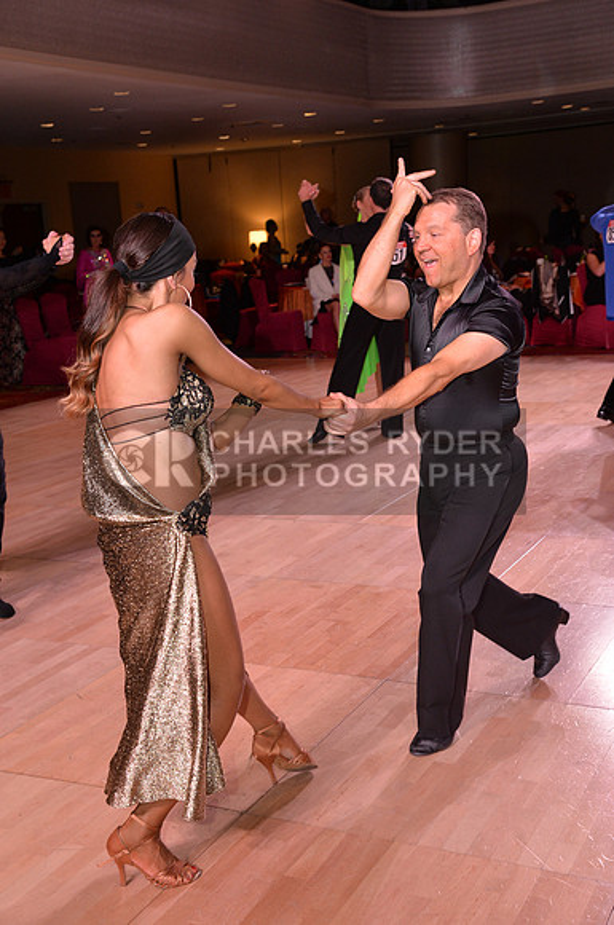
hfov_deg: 28.0
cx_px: 307
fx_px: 1232
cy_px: 462
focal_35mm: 48
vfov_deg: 41.2
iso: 1000
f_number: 5.6
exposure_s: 1/250
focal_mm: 48
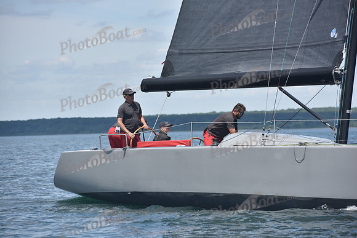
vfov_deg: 7.0
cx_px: 178
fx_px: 1934
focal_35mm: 195
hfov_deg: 10.5
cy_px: 119
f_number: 6.3
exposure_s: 1/800
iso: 320
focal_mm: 195
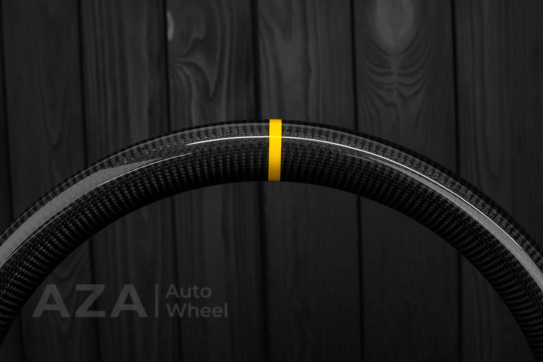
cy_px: 181
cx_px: 272
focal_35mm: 52
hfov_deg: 37.8
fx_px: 792
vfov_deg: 25.8
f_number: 6.3
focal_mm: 35
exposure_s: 1/125
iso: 500
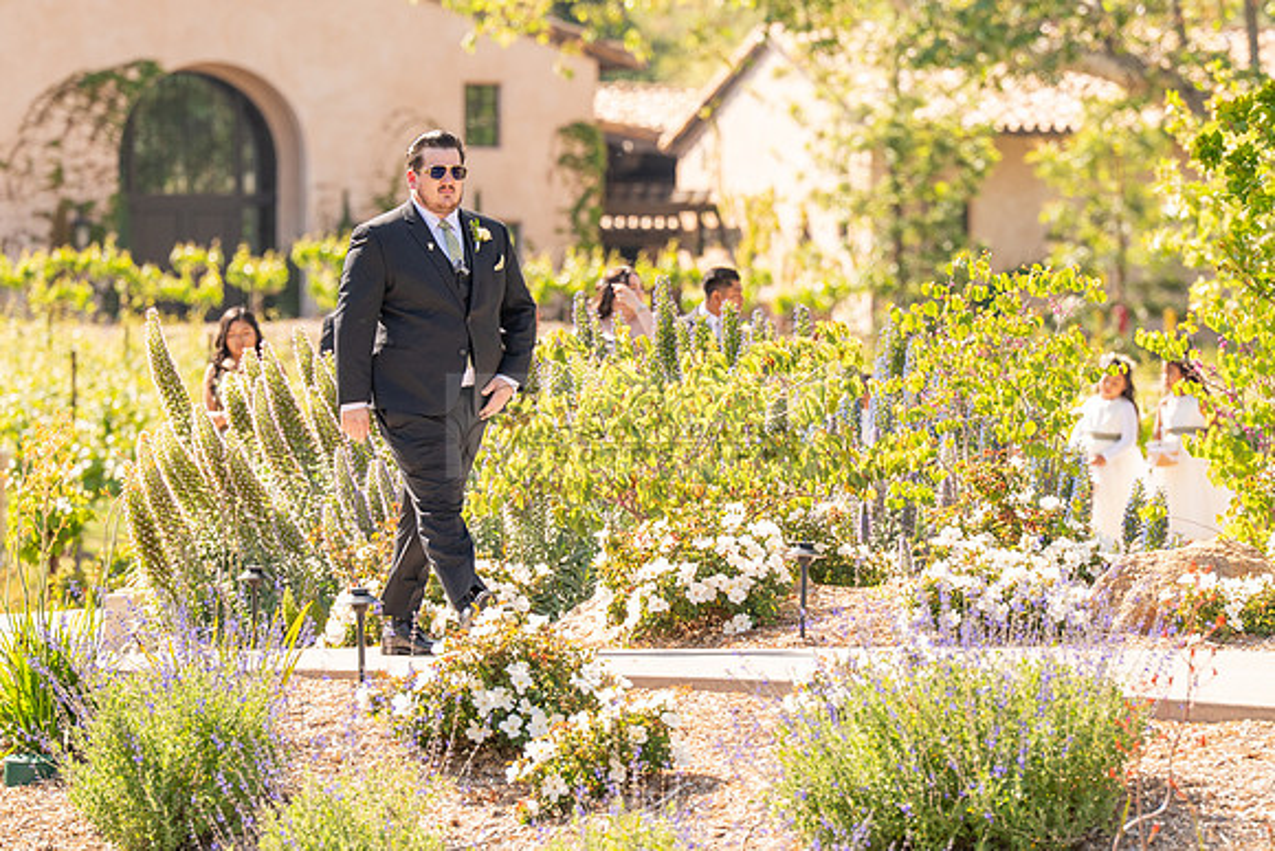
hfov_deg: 7.8
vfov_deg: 5.2
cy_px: 437
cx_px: 673
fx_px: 9349
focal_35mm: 264
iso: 200
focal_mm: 200
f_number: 4.5
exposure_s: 1/800
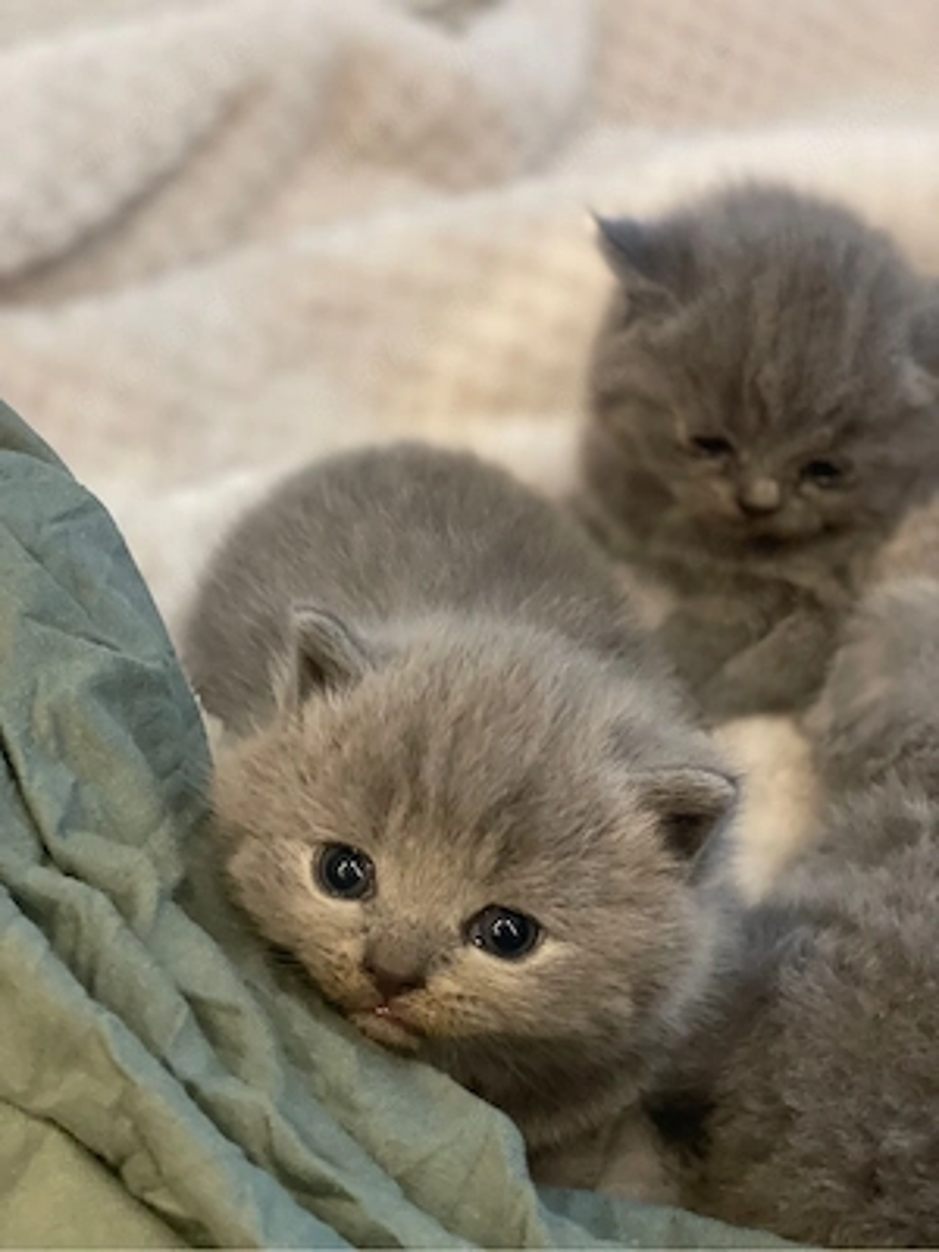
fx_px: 1881
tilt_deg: -44.9
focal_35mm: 52
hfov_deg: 28.0
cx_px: 470
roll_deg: -0.1
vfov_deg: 36.8
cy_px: 626
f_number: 2
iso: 400
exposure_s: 1/33
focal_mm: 6
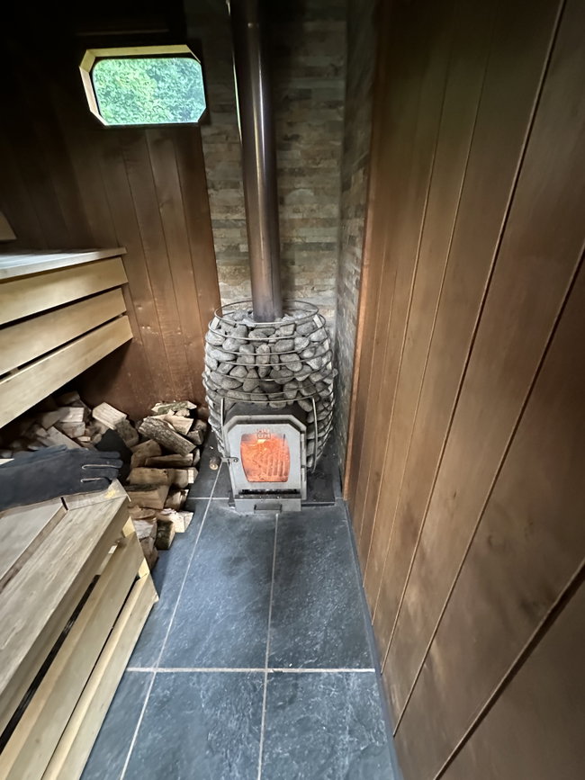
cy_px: 390
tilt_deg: -27.1
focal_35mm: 14
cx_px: 292
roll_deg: +1.0
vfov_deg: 102.1
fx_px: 316
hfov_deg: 85.7
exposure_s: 1/41
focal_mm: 2.22
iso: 1250
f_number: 2.2
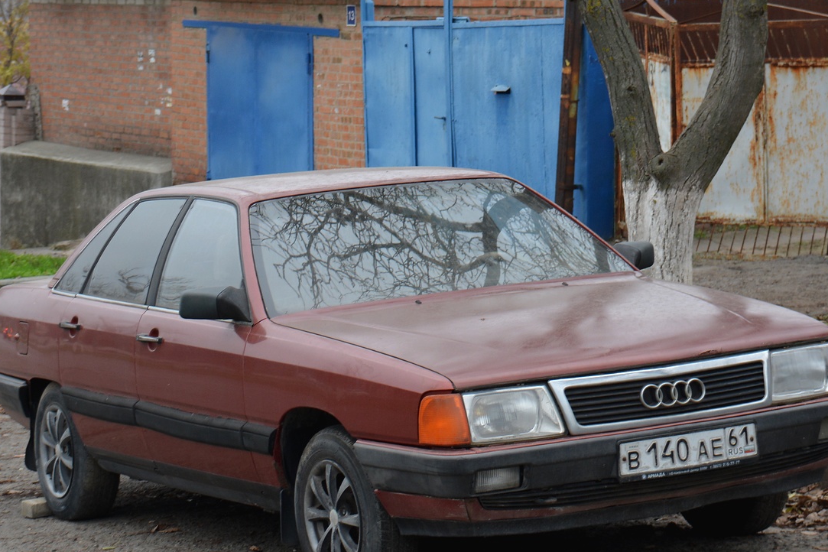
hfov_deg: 18.9
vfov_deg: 12.7
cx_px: 477
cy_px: 277
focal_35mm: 108
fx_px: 2484
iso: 400
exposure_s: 1/125
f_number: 5.6
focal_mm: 52
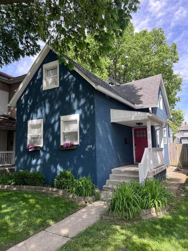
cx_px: 94
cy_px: 126
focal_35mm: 26
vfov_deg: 67.3
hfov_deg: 53.0
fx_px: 188
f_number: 1.5
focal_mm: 5.7
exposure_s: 1/654
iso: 50
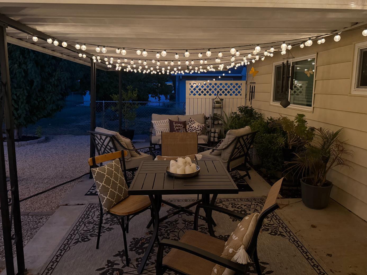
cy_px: 127
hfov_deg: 67.3
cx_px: 190
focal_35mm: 26
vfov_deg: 53.0
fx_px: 276
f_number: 1.78
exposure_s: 1/30
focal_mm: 6.76
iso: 1000
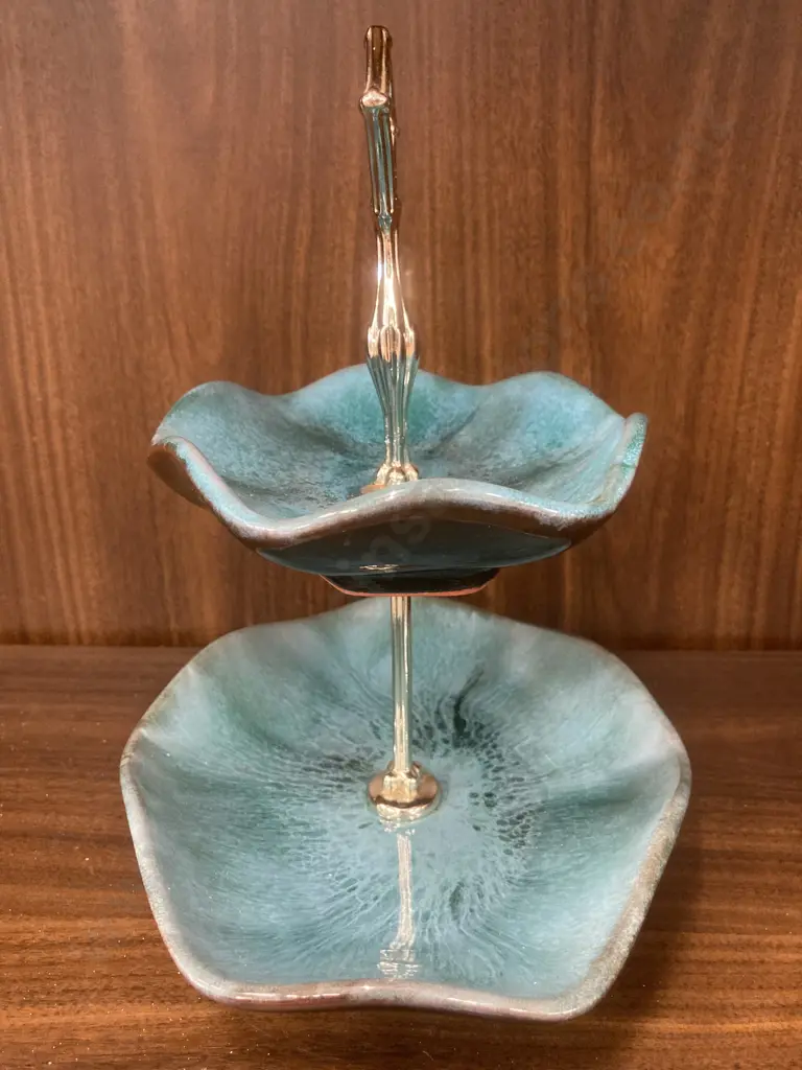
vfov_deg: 63.4
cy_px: 535
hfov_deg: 49.7
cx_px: 401
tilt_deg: -19.5
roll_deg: +1.3
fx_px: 865
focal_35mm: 28
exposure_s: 1/33
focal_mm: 3.99
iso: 320
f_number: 1.8
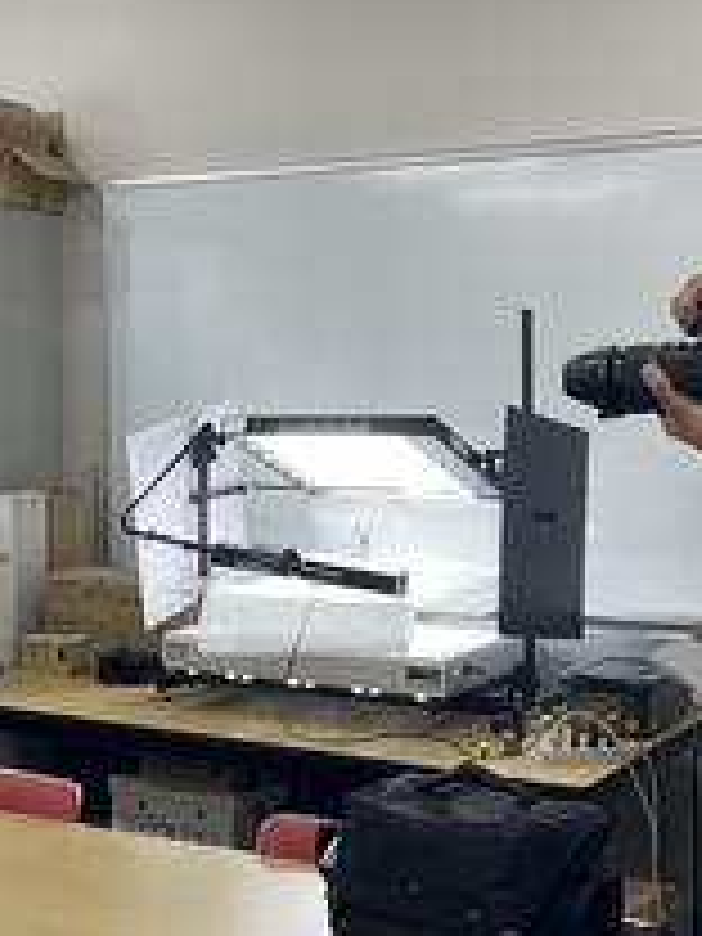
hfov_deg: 24.2
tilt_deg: -0.2
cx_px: 207
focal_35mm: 60
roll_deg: +0.1
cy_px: 418
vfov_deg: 32.2
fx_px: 1622
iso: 50
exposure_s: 1/120
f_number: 1.6
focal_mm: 4.2
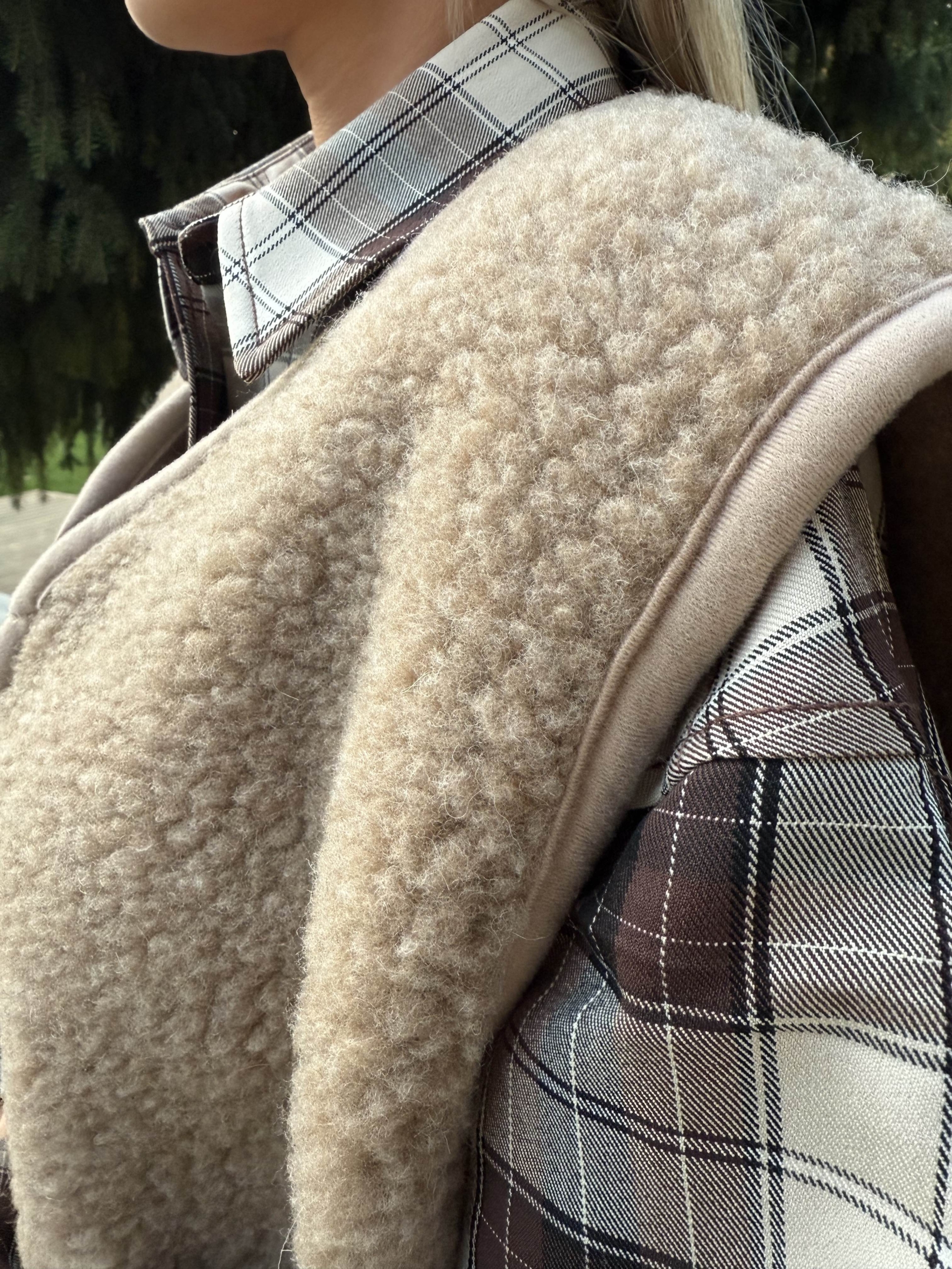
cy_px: 634
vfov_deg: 71.6
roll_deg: -0.3
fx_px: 880
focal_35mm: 24
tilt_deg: -16.4
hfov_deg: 56.8
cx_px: 476
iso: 200
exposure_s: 1/99
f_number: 2.2
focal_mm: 2.22
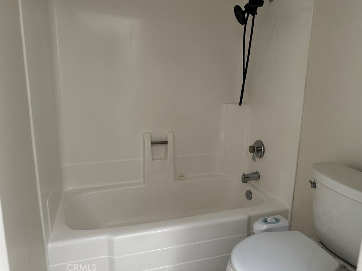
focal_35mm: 25
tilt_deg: -11.0
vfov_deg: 54.9
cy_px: 132
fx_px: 261
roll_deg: -0.8
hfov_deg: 69.4
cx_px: 180
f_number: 1.78
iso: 125
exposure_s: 1/121
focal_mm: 6.86
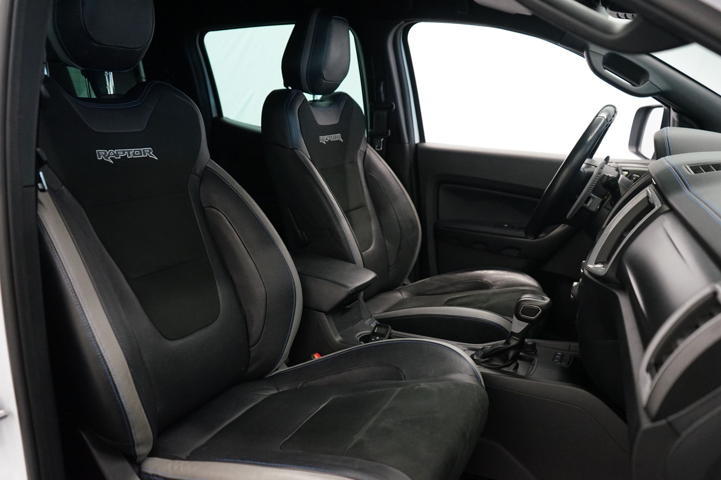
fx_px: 581
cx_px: 360
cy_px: 240
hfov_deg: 63.7
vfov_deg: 45.0
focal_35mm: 29
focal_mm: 29
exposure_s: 1/160
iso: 3200
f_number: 3.5
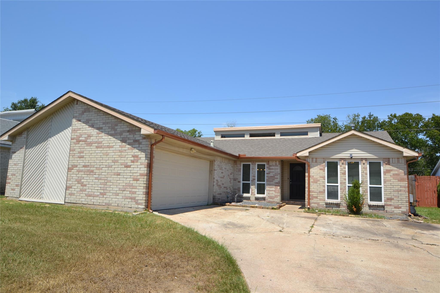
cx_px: 220
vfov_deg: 56.1
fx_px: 275
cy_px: 146
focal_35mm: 22
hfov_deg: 77.3
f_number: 8
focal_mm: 15
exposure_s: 1/250
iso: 100
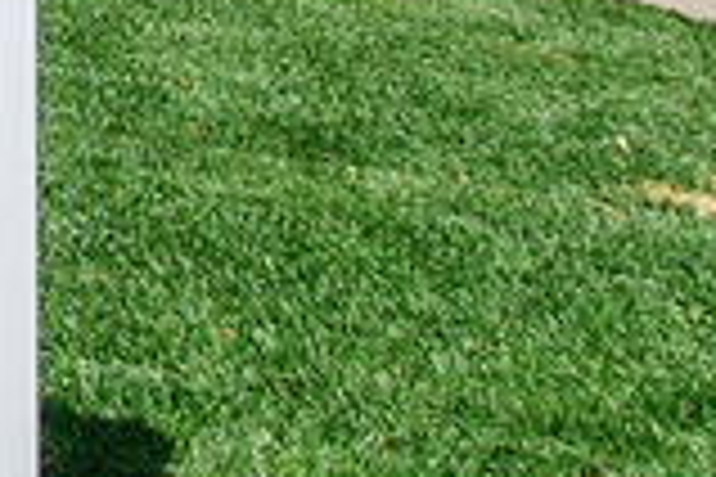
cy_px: -974
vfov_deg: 9.3
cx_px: -1405
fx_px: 2307
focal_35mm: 116
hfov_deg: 11.3
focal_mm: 12
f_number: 7.1
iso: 100
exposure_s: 1/200
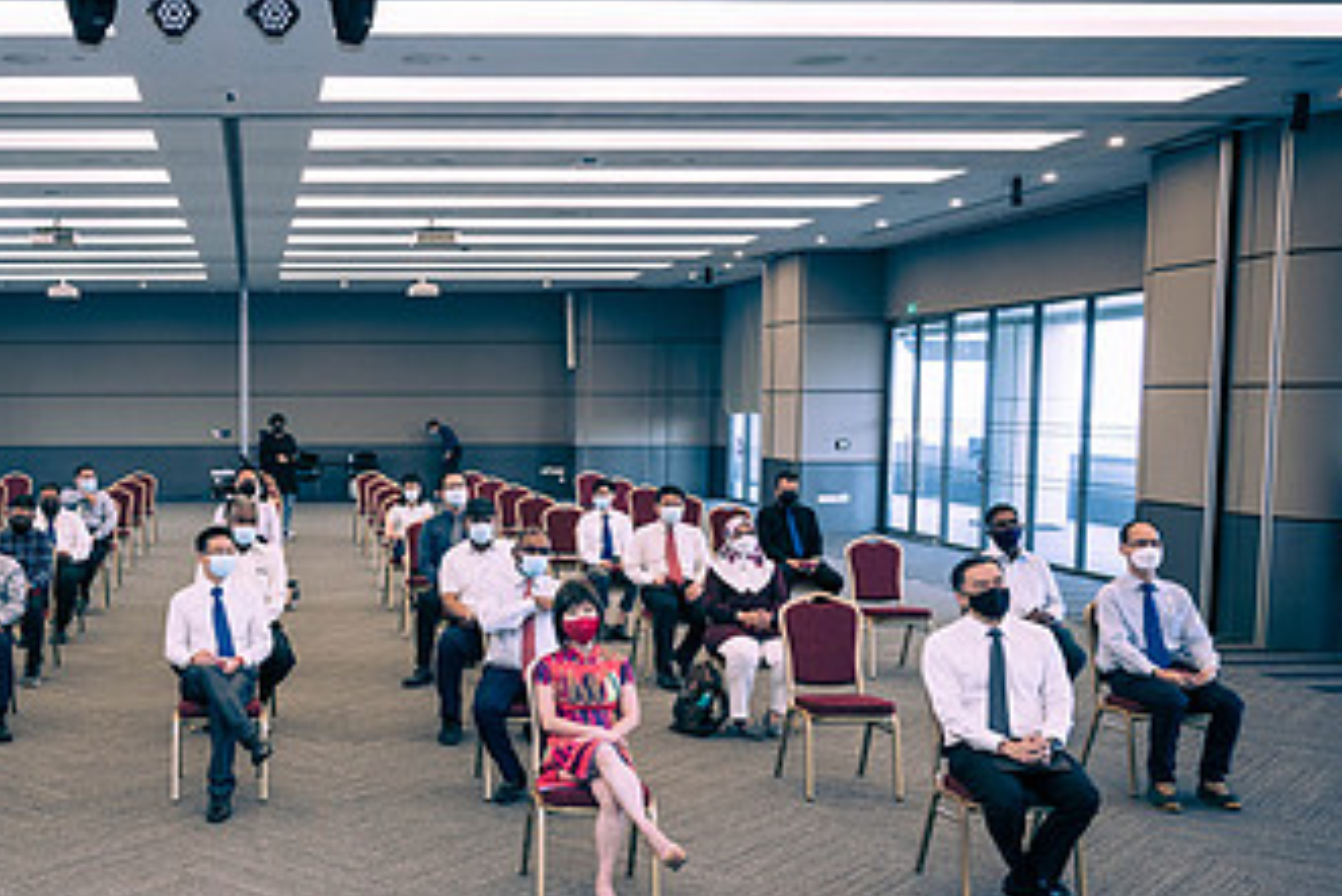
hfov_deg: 44.2
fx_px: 1566
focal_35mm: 42
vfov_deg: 31.9
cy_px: 521
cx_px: 276
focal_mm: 24
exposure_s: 1/125
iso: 1600
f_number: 5.6
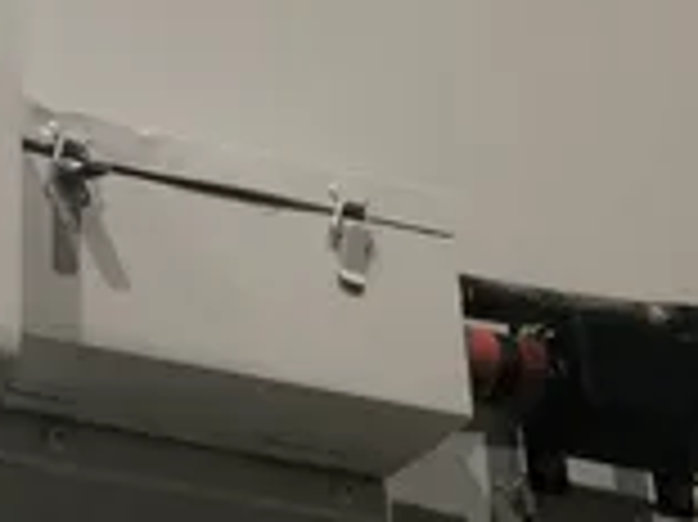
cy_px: 243
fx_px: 2700
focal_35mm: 134
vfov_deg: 11.1
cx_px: 131
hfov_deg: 14.6
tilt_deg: +28.8
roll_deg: +1.4
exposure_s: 1/60
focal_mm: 6
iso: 100
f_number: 2.4
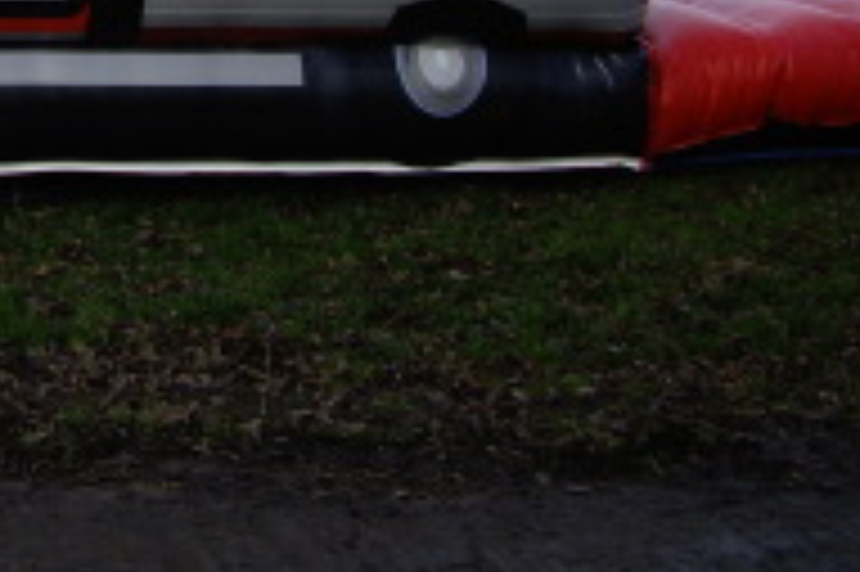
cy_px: -203
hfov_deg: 18.3
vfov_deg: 12.4
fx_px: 2530
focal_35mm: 106
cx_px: -180
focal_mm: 7.9
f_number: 2.8
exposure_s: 1/200
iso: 64
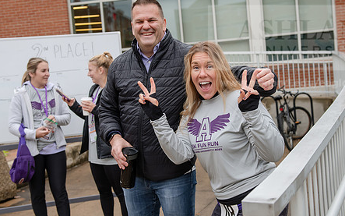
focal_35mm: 48
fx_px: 451
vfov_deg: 26.9
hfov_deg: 41.8
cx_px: 185
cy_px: 99
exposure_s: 1/320
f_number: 4
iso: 400
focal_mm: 36
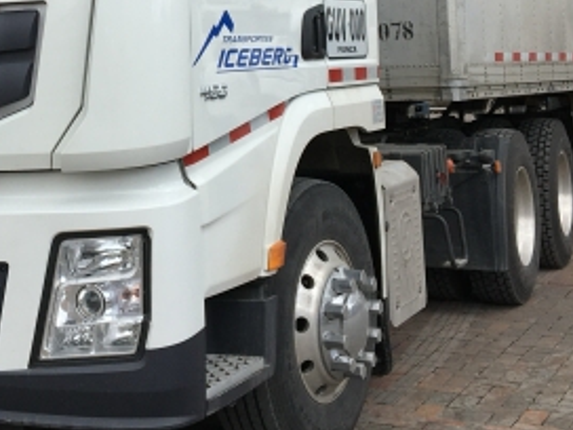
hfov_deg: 26.8
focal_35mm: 71
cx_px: 98
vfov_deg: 20.0
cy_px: -8
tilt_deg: +4.5
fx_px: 1175
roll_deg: +2.4
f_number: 2.2
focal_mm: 4.15
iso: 25
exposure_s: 1/986
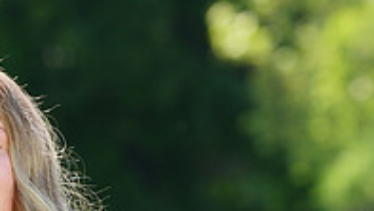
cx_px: -55
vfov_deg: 1.4
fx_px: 8522
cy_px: 289
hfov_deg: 2.5
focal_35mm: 859
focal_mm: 279
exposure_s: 1/125
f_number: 10
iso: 200
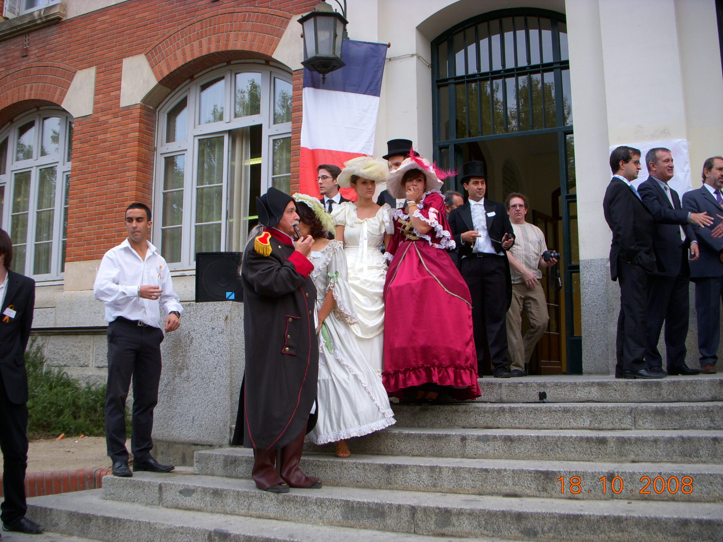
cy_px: 271
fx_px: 794
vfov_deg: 37.7
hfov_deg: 49.0
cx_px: 362
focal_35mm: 38
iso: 100
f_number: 3.3
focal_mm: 6.3
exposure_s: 1/250
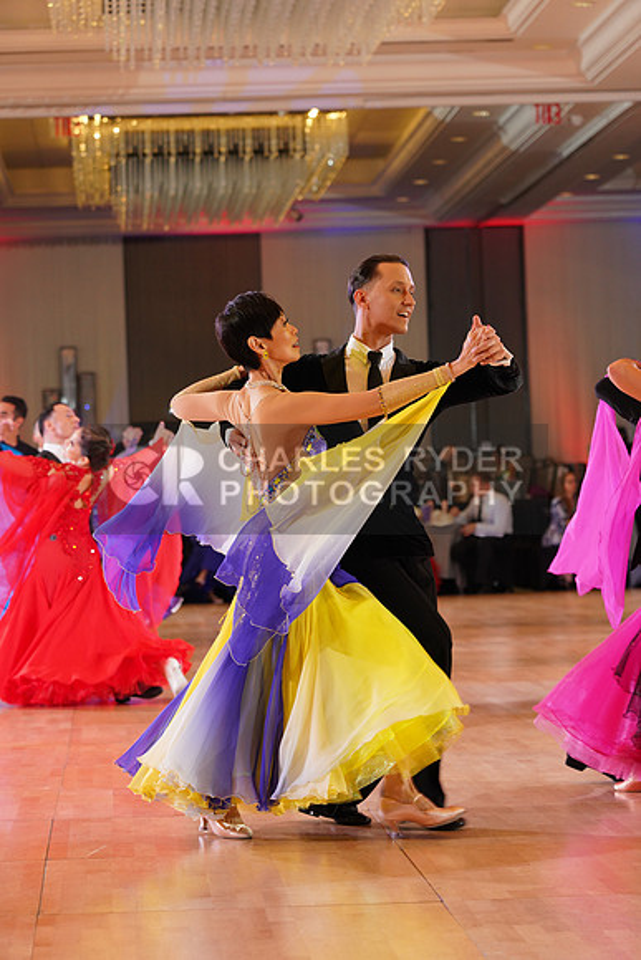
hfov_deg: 13.0
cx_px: 320
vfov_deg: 19.5
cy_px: 480
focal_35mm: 105
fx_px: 2802
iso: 1600
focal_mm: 105
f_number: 5
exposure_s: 1/160
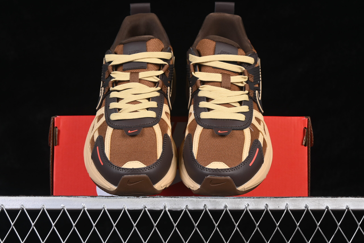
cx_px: 182
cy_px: 122
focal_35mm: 75
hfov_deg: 27.0
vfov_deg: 18.2
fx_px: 758
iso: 160
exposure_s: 1/80
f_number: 7.1
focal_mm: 50
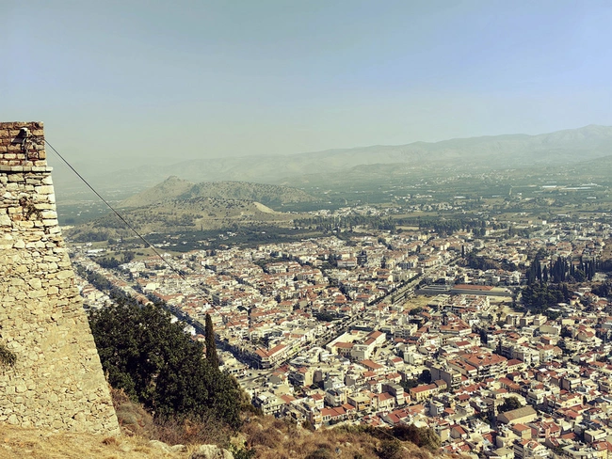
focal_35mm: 35
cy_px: 230
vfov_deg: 40.7
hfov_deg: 52.6
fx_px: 619
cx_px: 306
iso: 50
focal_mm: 6.35
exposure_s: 1/3205
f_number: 2
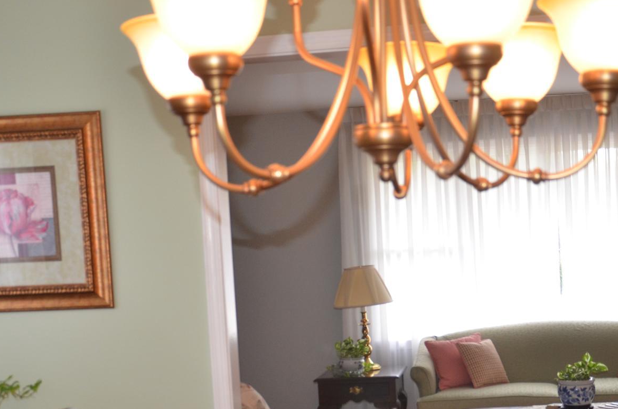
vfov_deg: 21.1
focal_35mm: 63
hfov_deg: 31.8
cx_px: 391
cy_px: 356
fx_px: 1079
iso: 640
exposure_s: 1/60
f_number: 3.8
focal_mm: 24
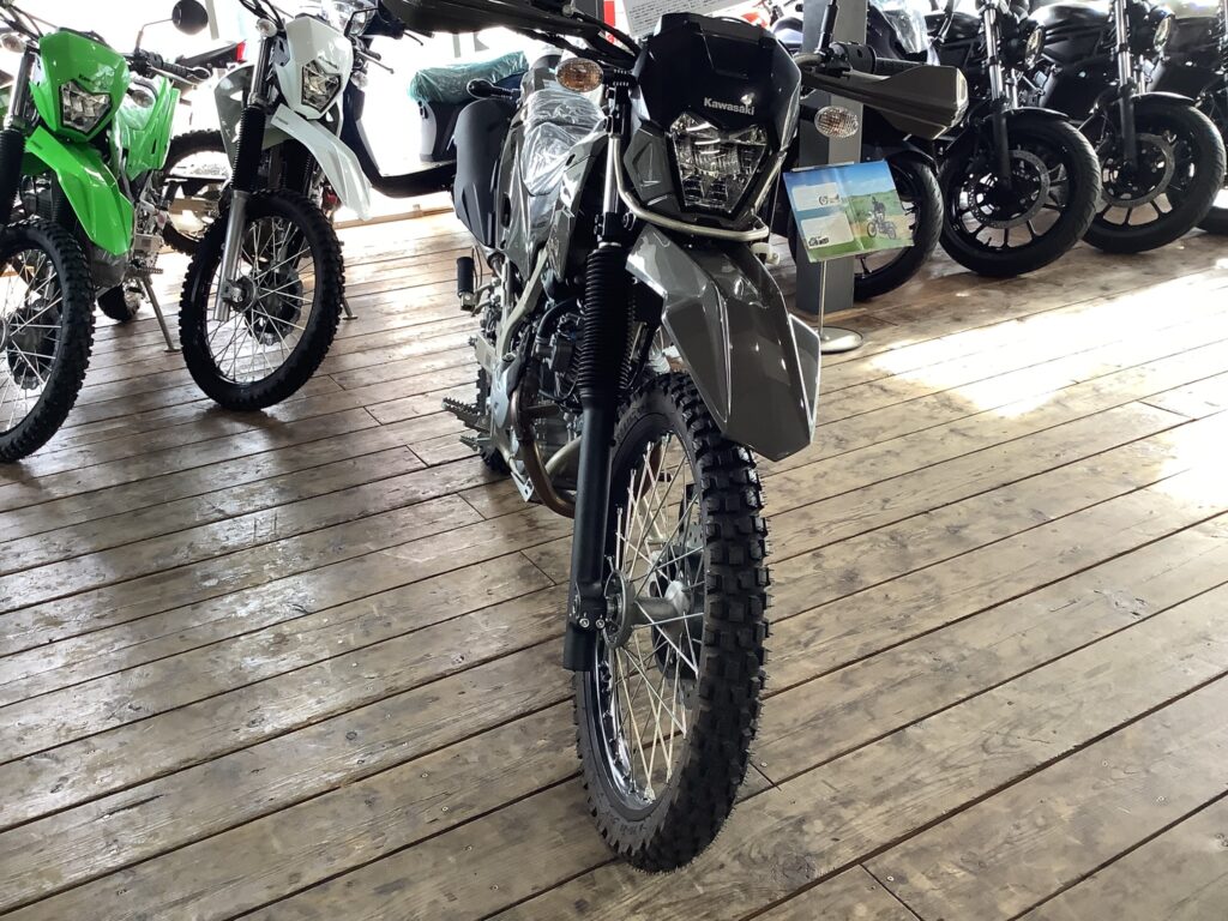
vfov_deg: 45.4
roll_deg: +2.7
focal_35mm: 31
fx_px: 1100
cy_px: 460
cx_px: 614
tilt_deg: -22.8
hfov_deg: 58.4
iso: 125
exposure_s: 1/50
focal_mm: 3.3
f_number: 2.4
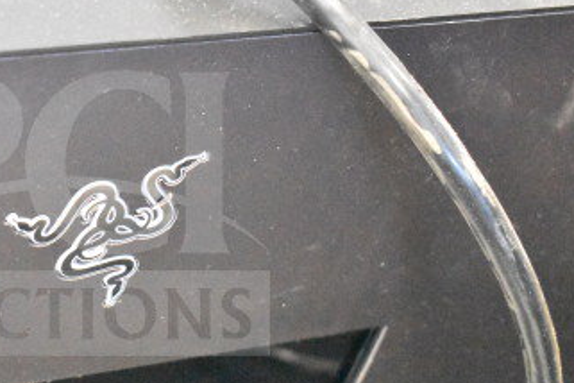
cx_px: 68
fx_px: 1818
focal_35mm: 114
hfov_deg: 17.7
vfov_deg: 12.0
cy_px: 214
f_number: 5
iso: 25600
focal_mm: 40
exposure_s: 1/25
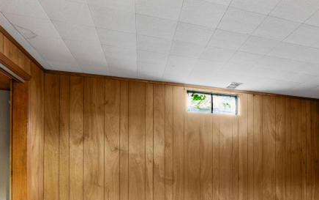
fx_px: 244
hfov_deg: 63.6
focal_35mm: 28
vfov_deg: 42.2
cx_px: 228
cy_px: 166
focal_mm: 16
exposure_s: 6
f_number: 11
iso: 2000
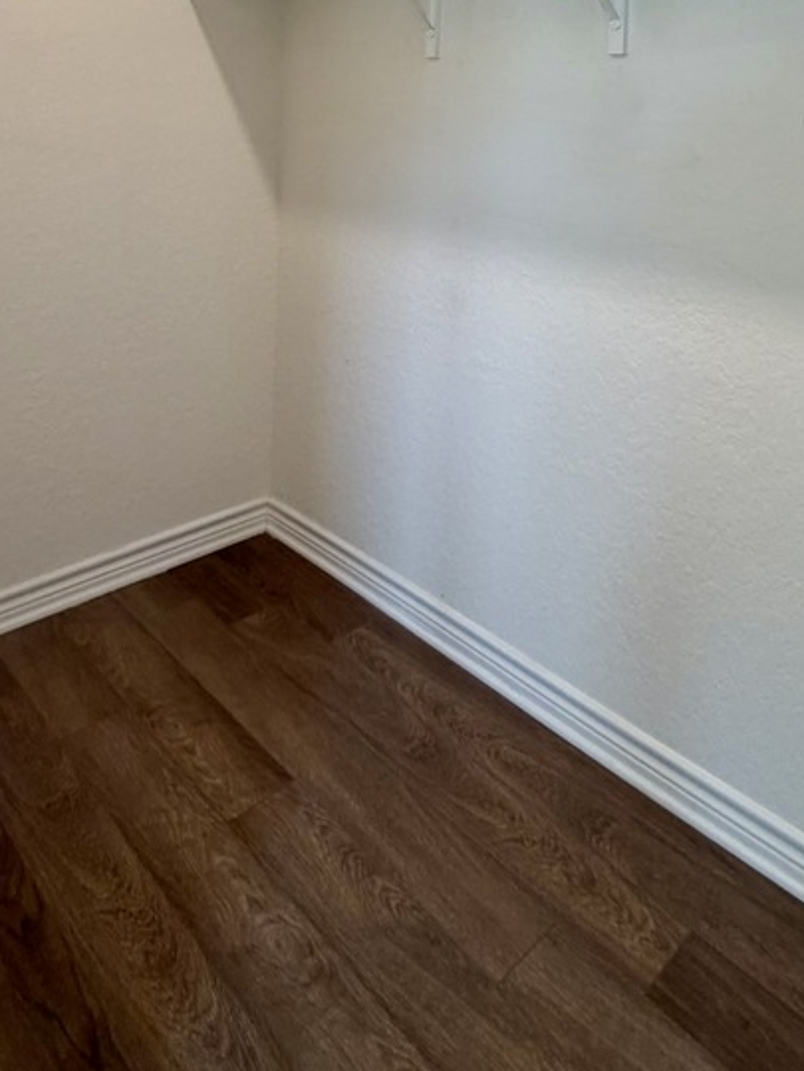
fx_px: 867
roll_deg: -2.1
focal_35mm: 28
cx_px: 482
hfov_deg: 49.4
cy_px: 93
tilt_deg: +0.4
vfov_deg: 54.6
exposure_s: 1/60
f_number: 2.2
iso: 160
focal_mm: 2.22
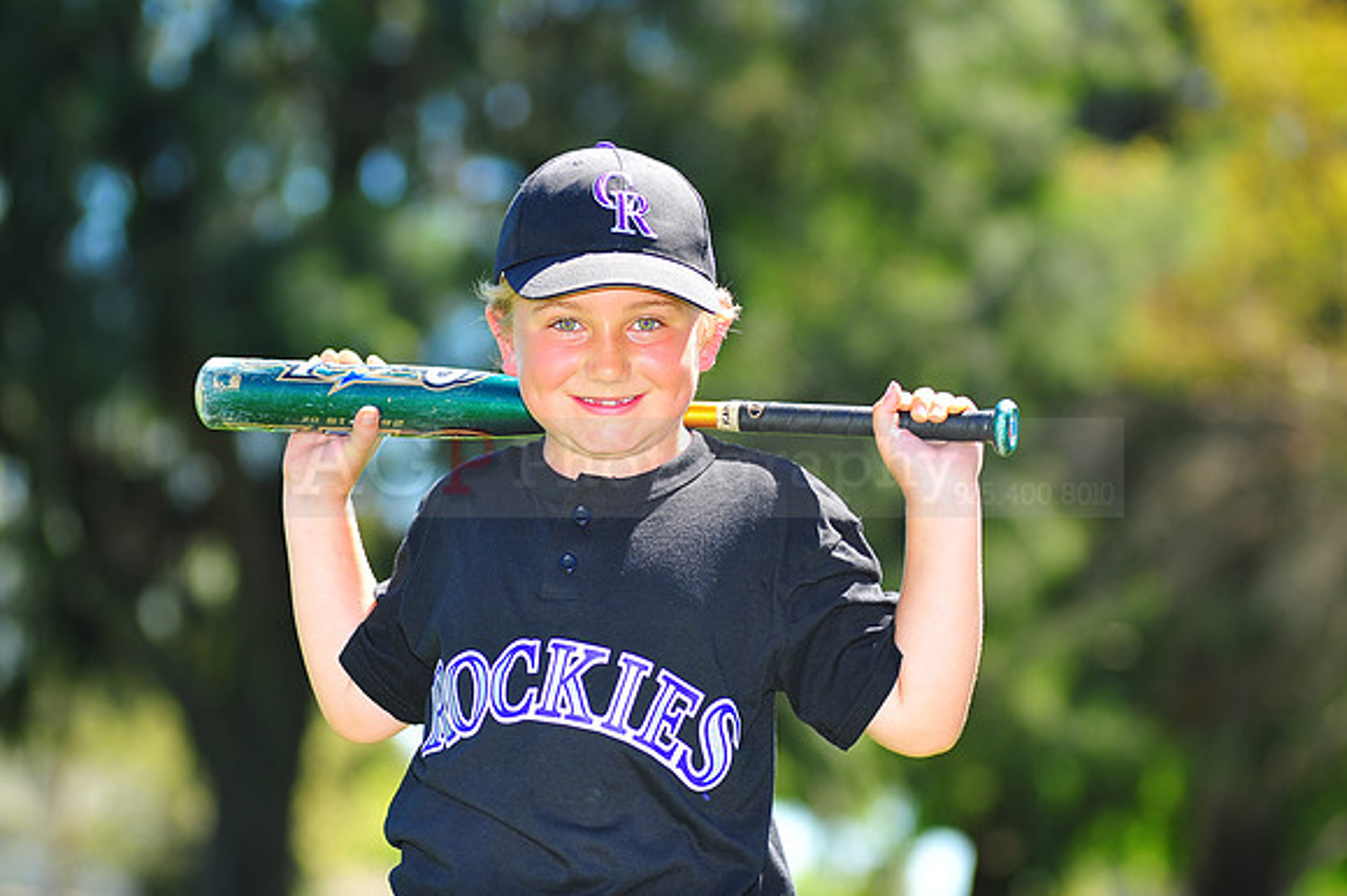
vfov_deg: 7.6
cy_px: 448
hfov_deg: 11.4
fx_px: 6731
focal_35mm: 180
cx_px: 674
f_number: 5
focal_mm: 180
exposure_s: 1/320
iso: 200
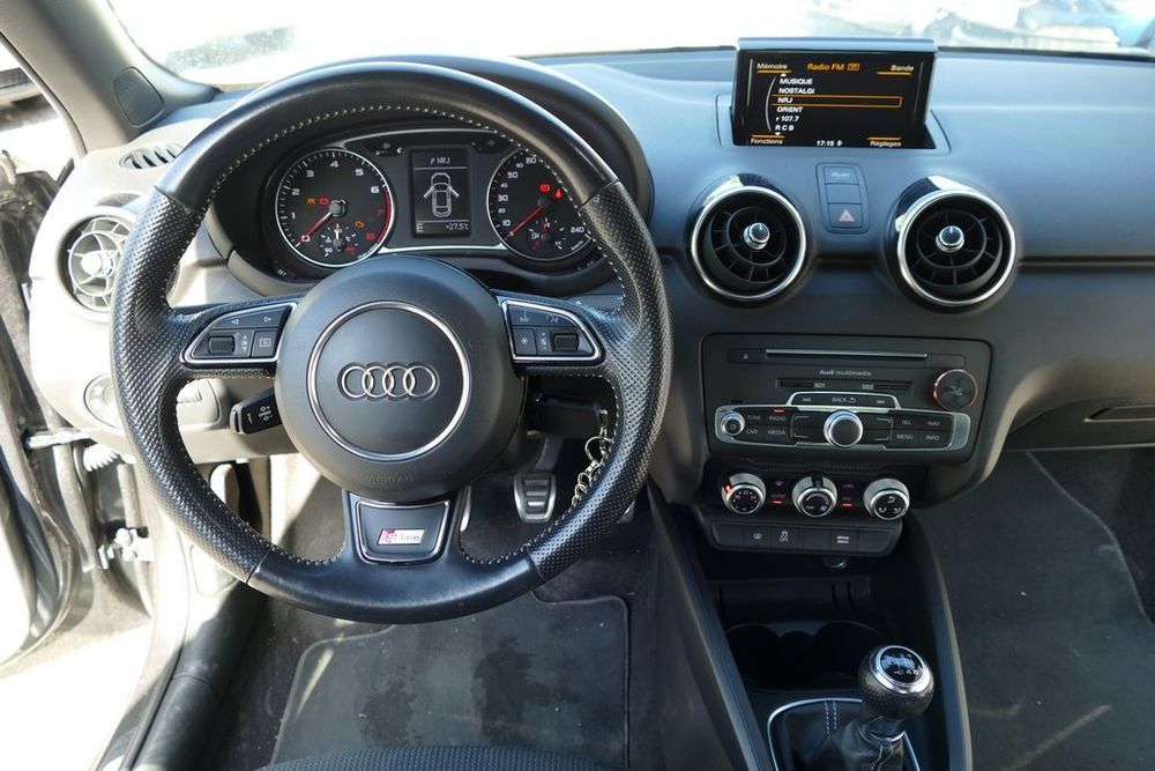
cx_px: 578
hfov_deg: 67.4
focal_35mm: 27
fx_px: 866
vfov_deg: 47.9
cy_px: 386
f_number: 2.9
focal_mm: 9.88
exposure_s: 1/80
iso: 200
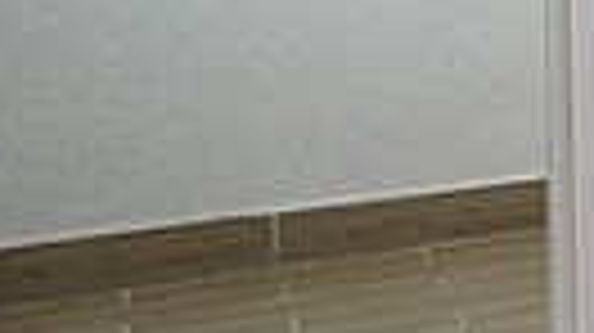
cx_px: 1570
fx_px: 1700
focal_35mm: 108
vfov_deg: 10.6
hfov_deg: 12.9
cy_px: -245
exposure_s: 1/160
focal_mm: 17
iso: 320
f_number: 4
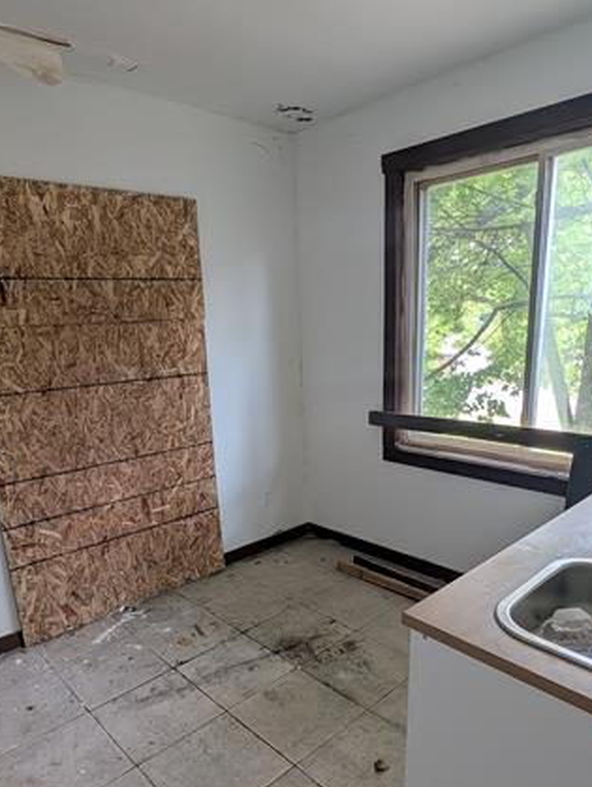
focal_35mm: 22
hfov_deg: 61.2
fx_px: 501
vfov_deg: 75.4
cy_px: 477
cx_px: 289
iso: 86
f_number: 1.7
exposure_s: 1/36.5
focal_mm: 2.02
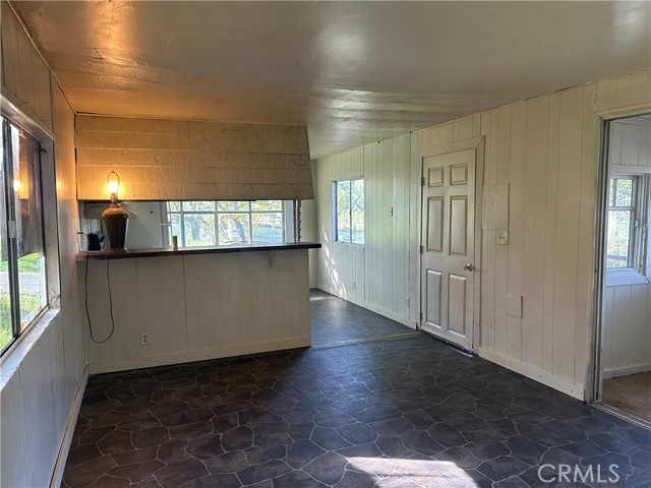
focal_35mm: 26
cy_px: 244
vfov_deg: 53.1
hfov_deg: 67.3
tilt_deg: -4.9
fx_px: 489
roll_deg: +0.0
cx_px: 326
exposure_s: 1/120
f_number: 1.5
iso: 125
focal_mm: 5.7
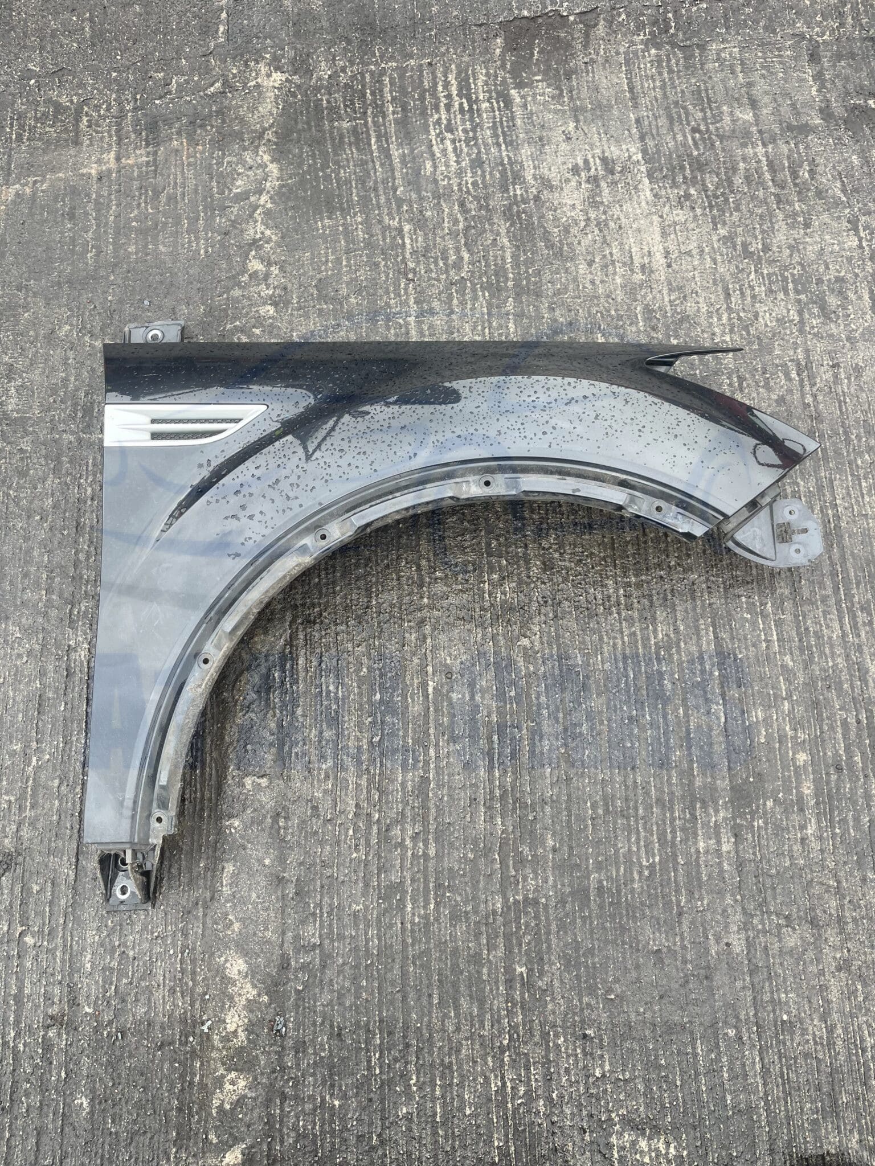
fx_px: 876
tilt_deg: -75.1
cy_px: 583
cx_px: 438
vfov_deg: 67.3
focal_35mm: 26
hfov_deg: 53.1
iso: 40
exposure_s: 1/153
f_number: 1.6
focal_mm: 5.1
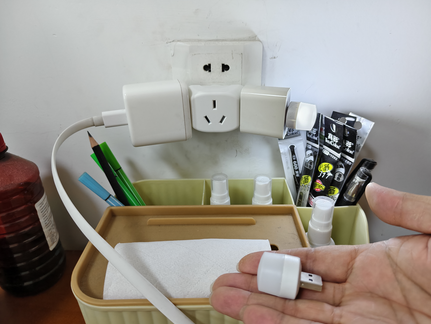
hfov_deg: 71.6
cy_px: 163
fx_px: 299
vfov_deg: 56.8
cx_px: 224
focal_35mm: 24
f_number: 1.88
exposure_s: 1/50
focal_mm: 5.56
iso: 292
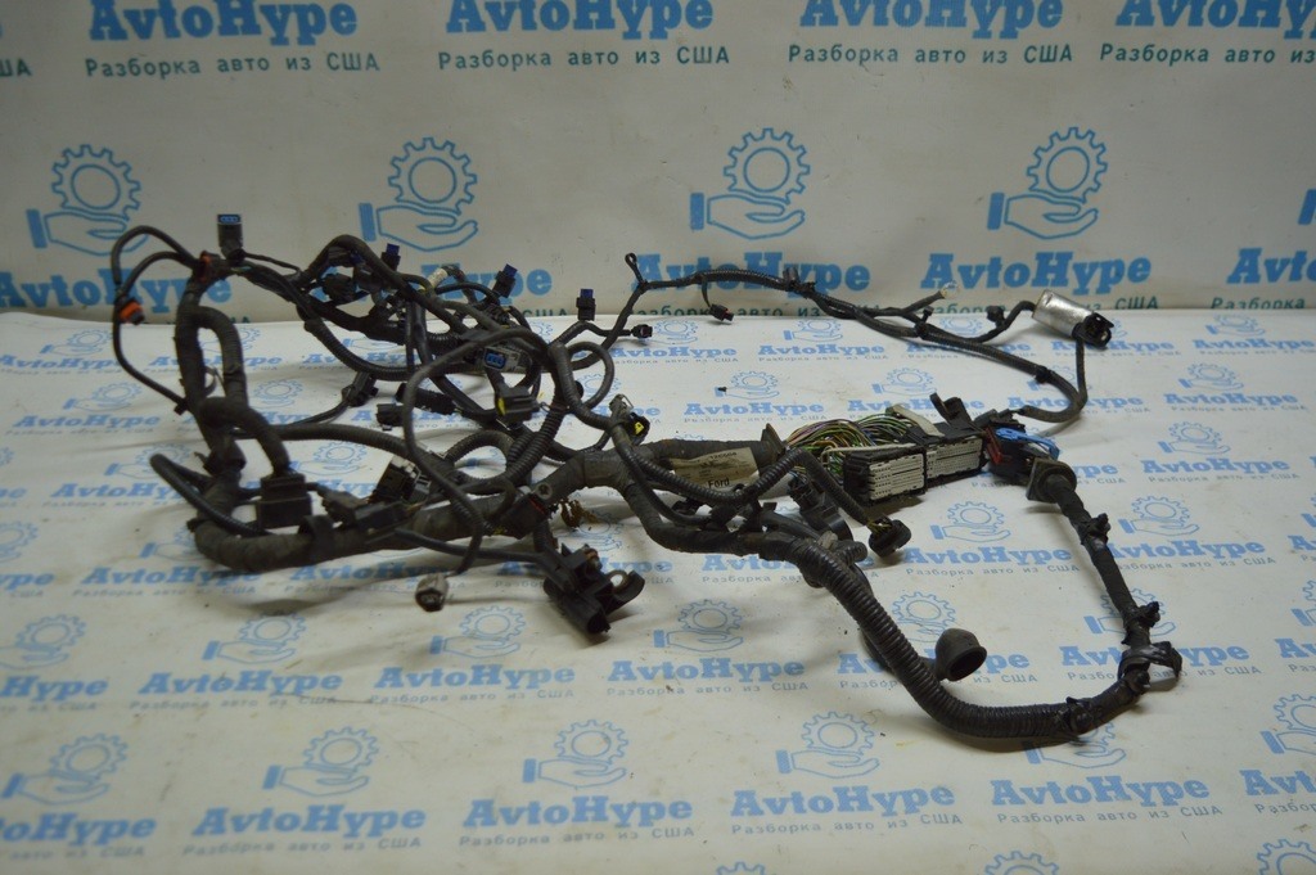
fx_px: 1260
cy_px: 438
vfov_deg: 38.3
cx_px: 658
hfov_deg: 55.1
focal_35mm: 34
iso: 400
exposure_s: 1/125
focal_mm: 23
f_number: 3.8
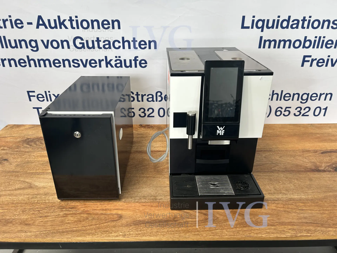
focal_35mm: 26
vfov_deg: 53.1
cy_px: 126
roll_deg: -0.4
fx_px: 253
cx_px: 168
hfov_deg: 67.3
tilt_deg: -23.1
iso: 50
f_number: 1.5
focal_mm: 5.7
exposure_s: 1/121
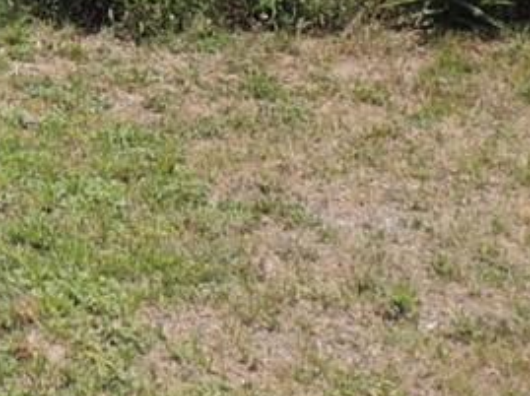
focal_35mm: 143
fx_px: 2187
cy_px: -319
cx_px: -244
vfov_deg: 9.8
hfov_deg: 13.1
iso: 100
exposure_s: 1/1250
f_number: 3
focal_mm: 4.3
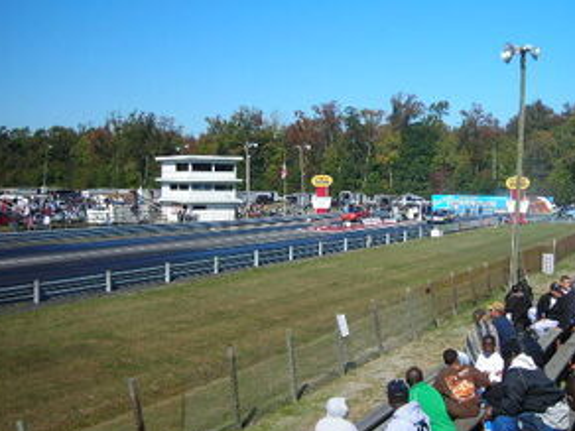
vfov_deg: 28.0
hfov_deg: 36.7
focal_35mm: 52
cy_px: 185
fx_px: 864
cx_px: 349
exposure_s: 1/178
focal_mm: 6.3
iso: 50
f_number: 6.4
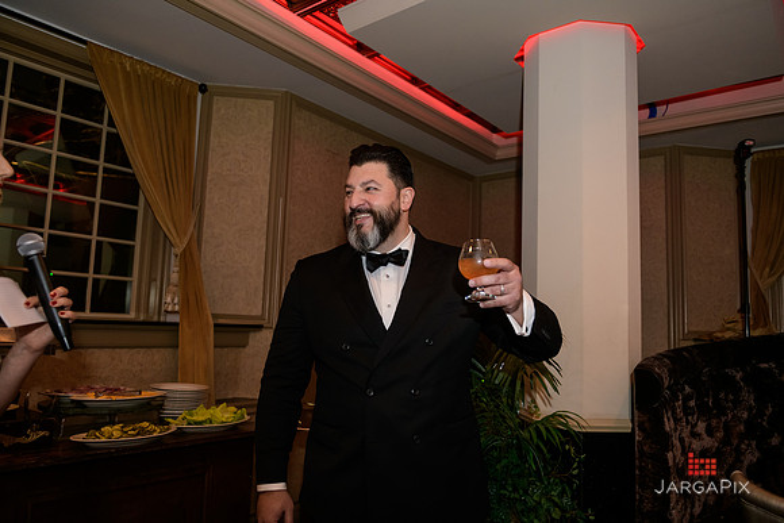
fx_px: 566
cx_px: 392
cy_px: 262
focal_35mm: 26
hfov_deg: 69.4
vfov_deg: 49.6
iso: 1600
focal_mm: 26
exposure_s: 1/100
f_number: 3.2
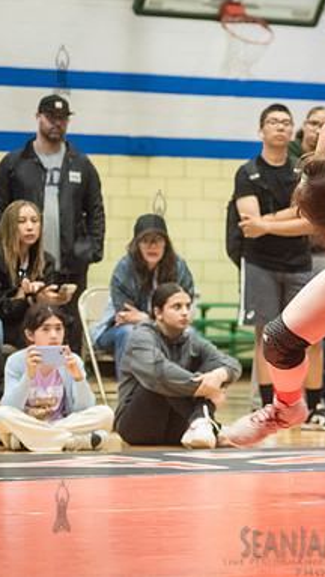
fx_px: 2589
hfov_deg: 7.1
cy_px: 292
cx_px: 431
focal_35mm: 169
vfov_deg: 12.7
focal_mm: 80
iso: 8000
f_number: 3.5
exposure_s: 1/400
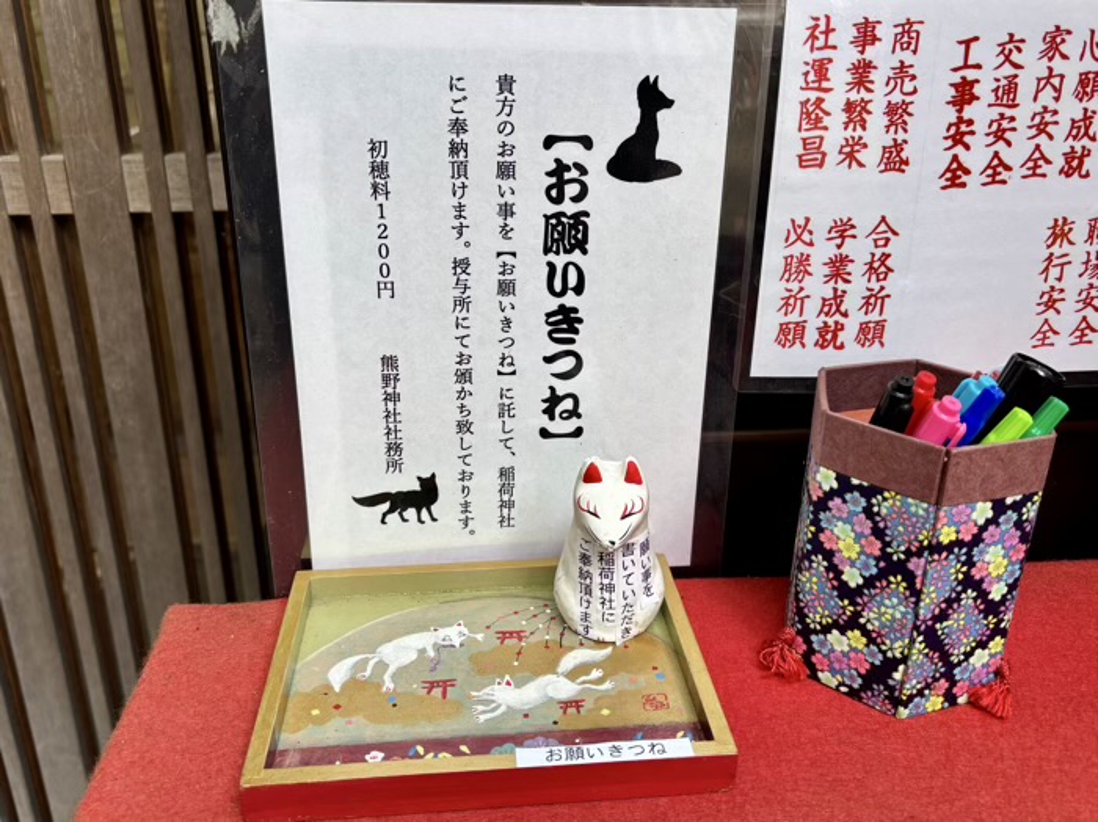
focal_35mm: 26
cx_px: 549
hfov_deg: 67.3
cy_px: 411
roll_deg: +0.0
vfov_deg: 53.0
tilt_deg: -21.0
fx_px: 824
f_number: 1.6
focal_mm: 5.96
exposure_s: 1/121
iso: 32
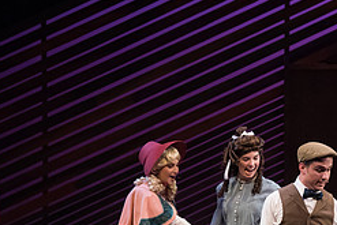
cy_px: 246
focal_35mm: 341
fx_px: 3194
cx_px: 322
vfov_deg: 4.0
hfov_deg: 6.0
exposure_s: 1/500
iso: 3200
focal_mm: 145
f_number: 3.5
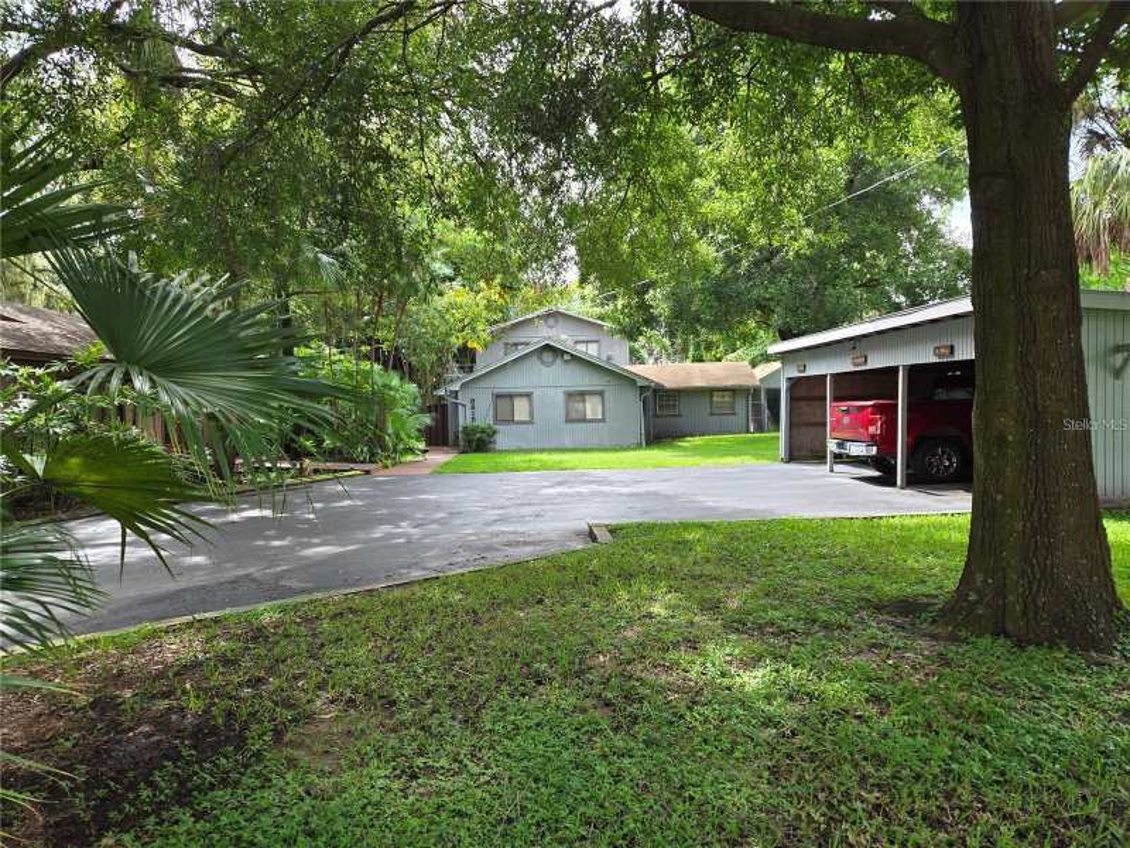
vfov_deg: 58.9
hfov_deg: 73.9
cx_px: 565
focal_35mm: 23
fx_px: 751
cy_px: 424
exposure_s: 1/180
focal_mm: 5.4
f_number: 1.8
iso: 32
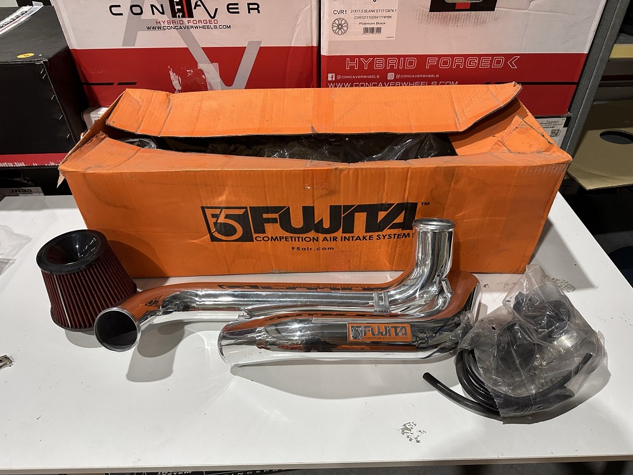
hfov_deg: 71.6
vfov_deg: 56.8
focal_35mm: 24
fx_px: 439
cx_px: 316
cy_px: 238
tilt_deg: -39.1
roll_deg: +1.8
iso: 200
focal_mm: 6.86
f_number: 1.78
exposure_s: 1/100
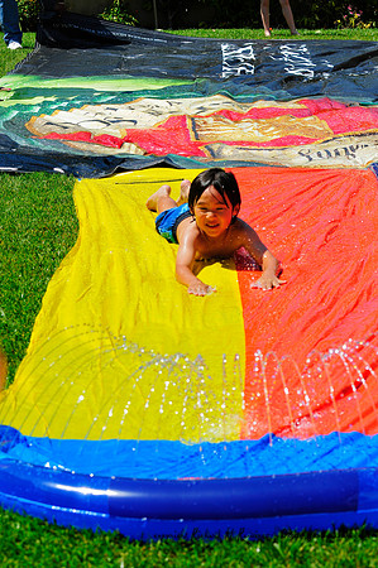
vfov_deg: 19.5
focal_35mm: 105
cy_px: 284
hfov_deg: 13.0
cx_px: 189
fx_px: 1657
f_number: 6.3
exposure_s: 1/640
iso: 200
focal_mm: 70
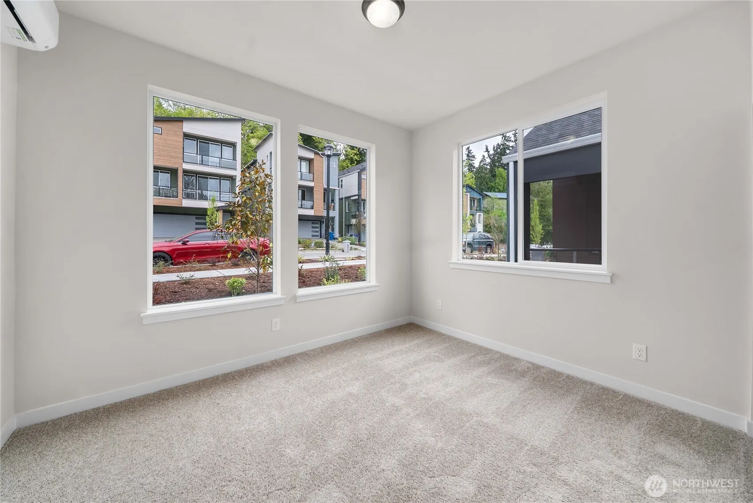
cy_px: 252
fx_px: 251
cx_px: 376
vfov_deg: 90.1
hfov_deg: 112.6
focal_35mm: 12
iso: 500
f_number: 7.1
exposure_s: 1/30
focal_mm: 12
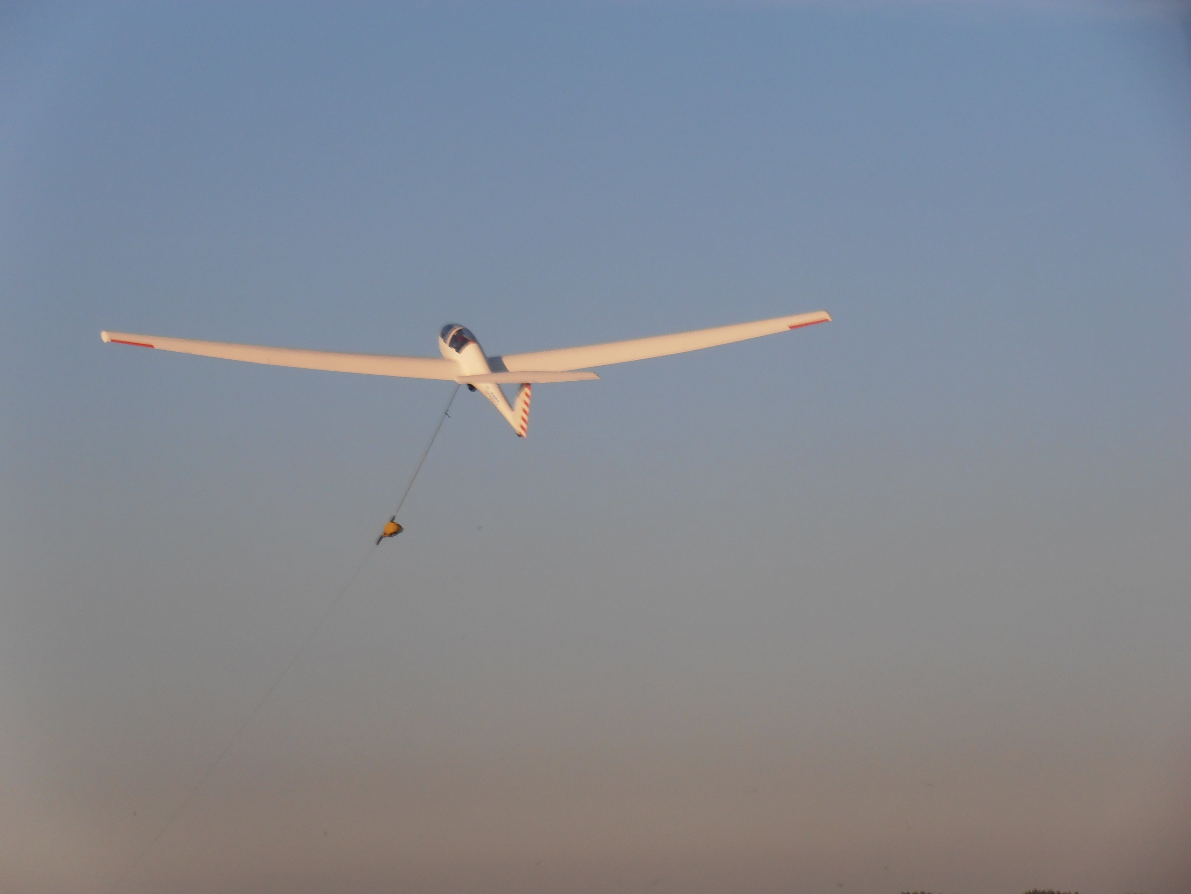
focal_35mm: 166
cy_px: 447
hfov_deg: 11.9
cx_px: 596
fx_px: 5711
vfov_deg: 8.9
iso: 80
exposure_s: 1/80
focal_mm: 29.44
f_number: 15
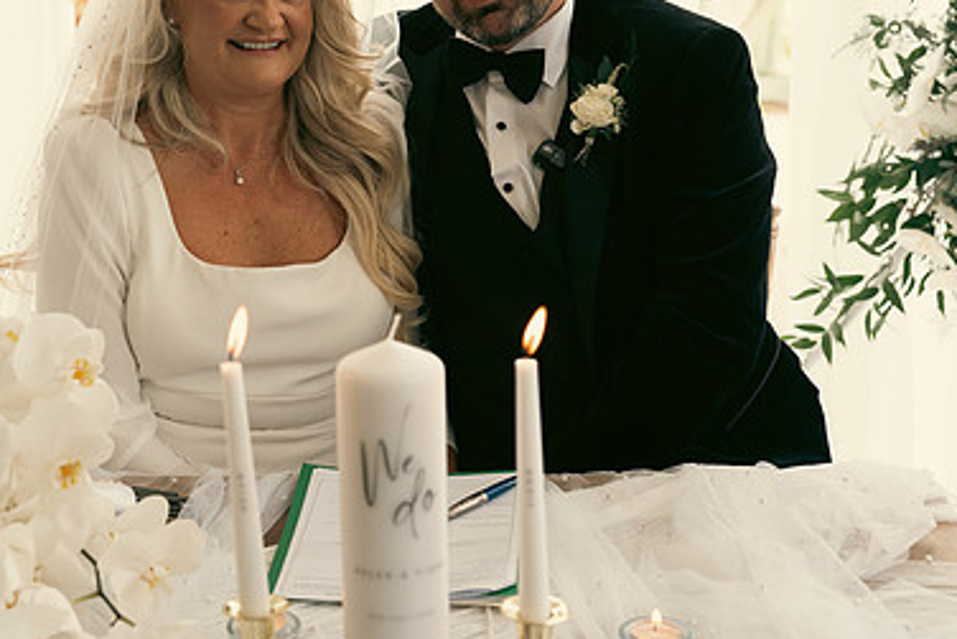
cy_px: 205
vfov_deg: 19.1
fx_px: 1888
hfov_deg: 28.4
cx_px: 402
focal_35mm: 71
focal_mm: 46
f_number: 3.5
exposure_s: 1/160
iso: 125
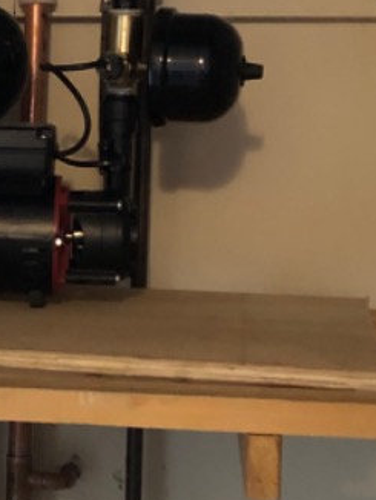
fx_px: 1490
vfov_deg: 19.1
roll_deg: -2.3
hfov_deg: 14.0
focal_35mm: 103
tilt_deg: -6.3
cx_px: -52
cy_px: 215
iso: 100
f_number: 1.8
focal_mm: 3.99
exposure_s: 1/4
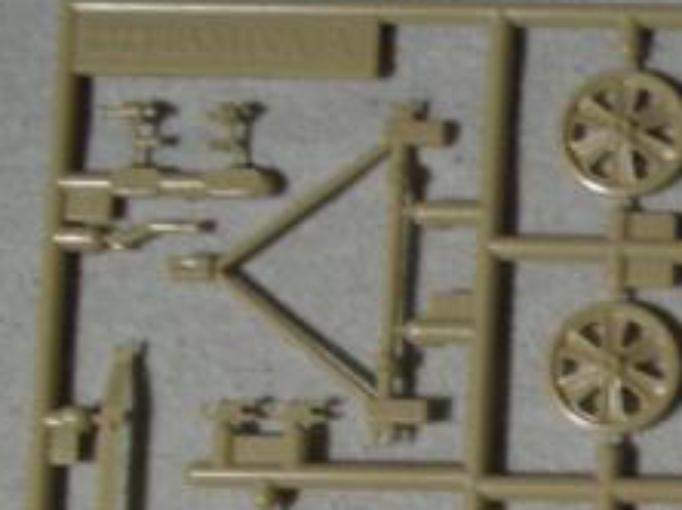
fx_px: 2342
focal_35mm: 119
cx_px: 1066
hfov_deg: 15.2
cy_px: 777
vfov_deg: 11.8
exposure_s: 1/40
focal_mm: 7.1
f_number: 2.8
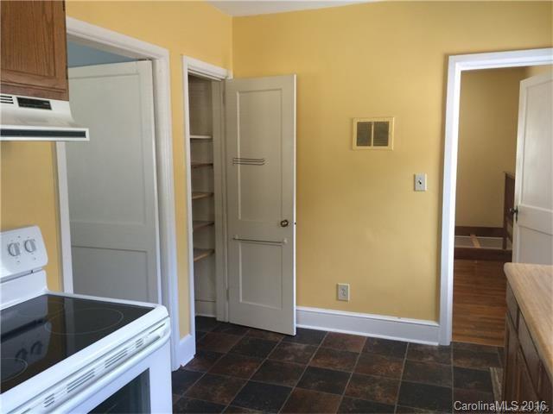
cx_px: 276
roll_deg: +0.0
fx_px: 463
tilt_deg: -6.6
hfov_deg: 61.7
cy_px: 207
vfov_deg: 48.2
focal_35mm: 29
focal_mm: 4.15
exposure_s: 1/30
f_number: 2.2
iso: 80
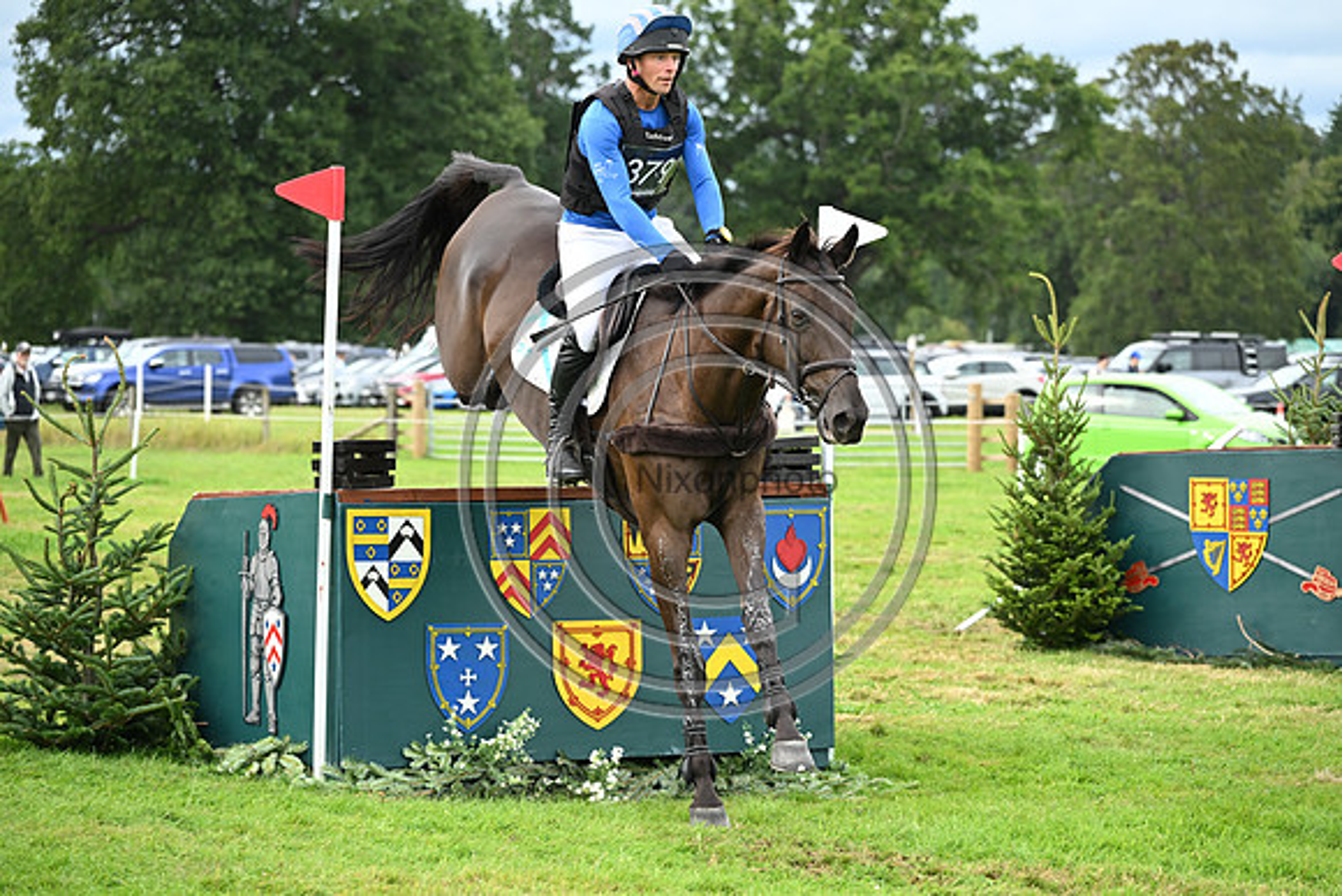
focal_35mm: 110
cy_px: 448
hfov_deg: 18.6
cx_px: 671
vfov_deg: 12.5
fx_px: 4101
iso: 1100
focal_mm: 110
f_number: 4.5
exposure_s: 1/1250
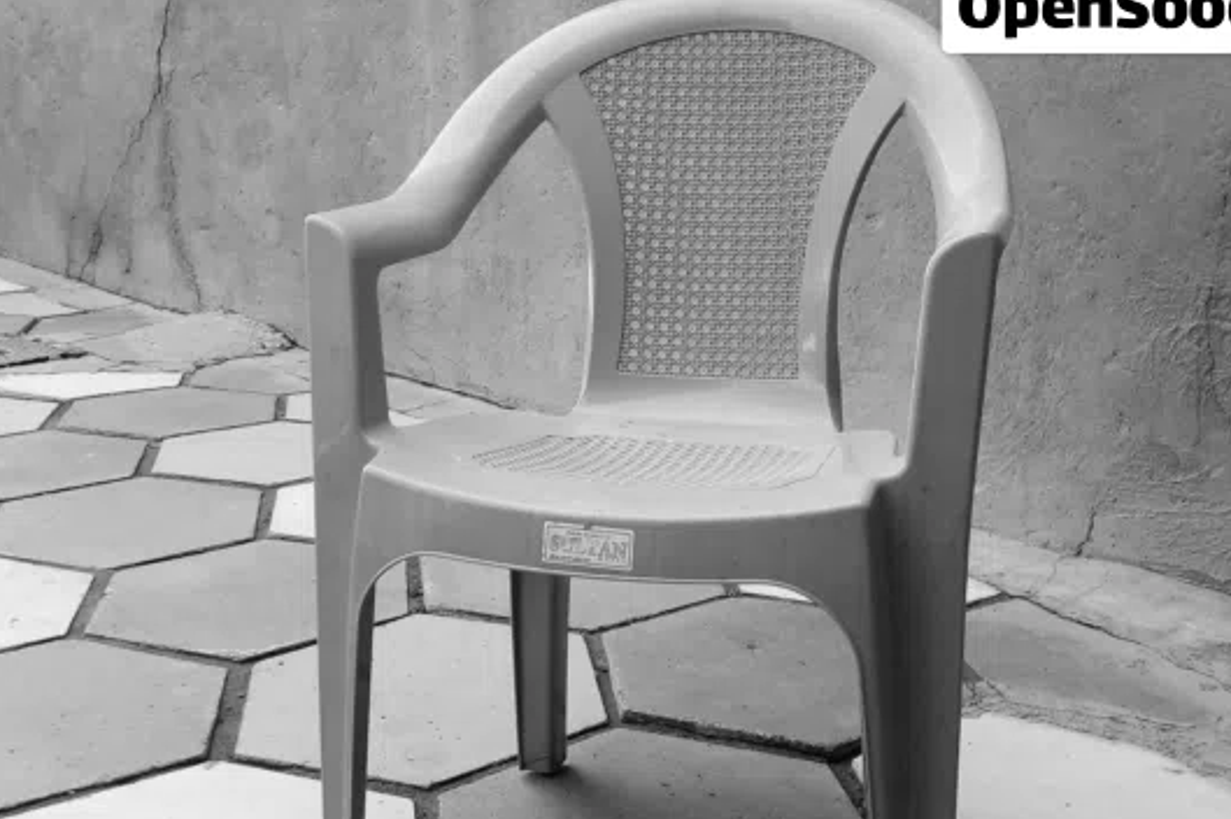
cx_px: 591
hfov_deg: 55.8
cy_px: 389
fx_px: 1162
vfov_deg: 38.8
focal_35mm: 34
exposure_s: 1/122
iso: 40
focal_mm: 3.6
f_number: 1.9
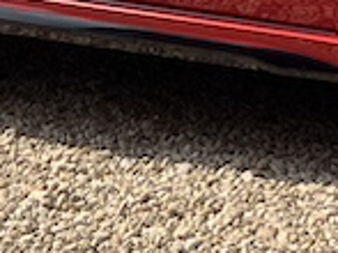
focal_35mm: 177
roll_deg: +0.5
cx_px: 370
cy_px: -327
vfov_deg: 7.8
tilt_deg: -1.4
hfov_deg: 11.0
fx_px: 1727
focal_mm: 5.7
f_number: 1.5
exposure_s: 1/3257
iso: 50
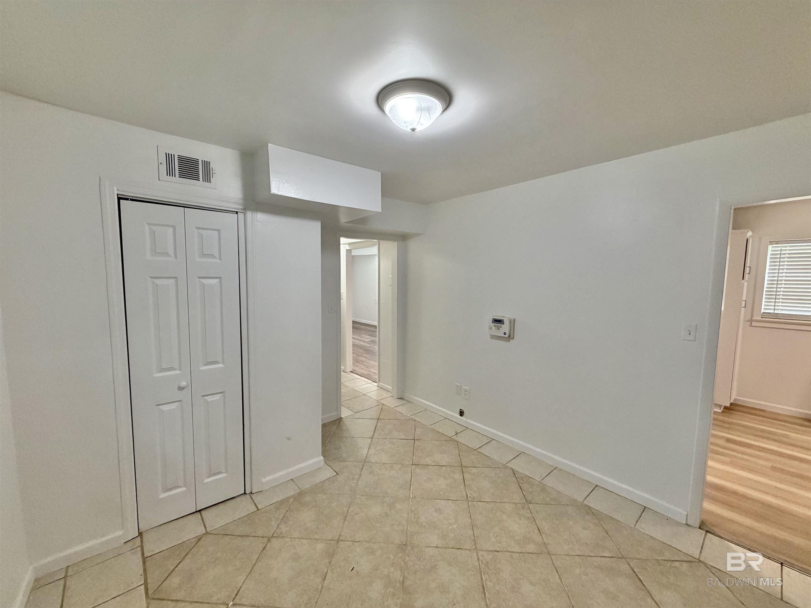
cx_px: 406
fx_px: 328
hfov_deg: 102.1
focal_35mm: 14
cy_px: 304
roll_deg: -0.7
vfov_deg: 85.7
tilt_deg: -5.7
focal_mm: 2.22
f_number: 2.2
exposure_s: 1/120
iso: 320
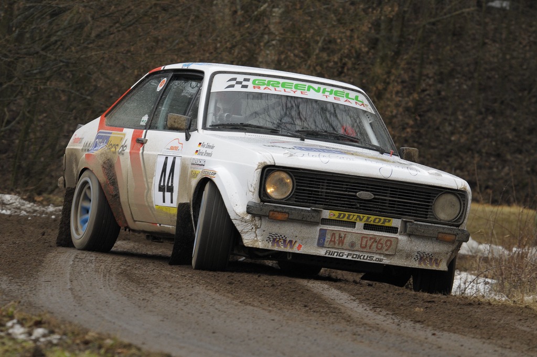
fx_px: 4358
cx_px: 268
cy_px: 178
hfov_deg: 7.1
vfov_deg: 4.7
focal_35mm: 292
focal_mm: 195
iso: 400
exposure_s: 1/200
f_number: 6.3
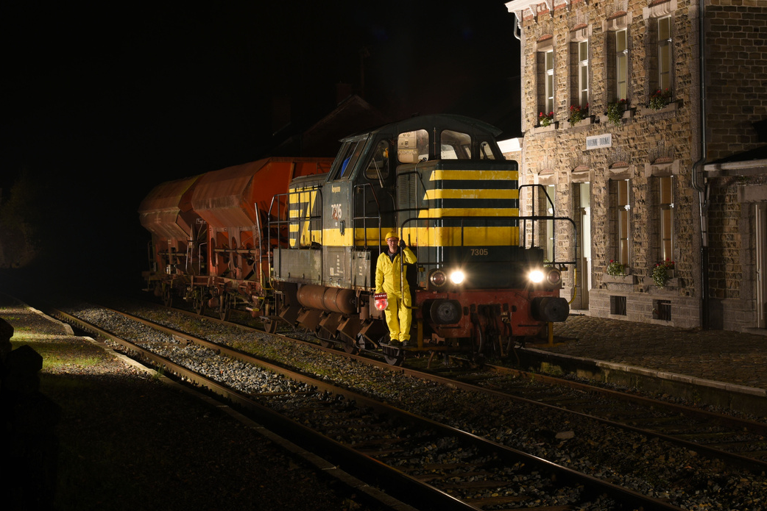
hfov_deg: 28.8
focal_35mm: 70
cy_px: 159
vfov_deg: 19.4
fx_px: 1491
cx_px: 463
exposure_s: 4
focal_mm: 38
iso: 125
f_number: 11
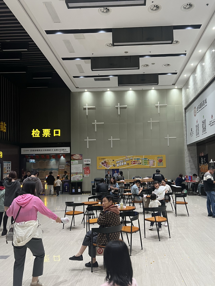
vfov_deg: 60.0
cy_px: 144
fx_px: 248
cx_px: 122
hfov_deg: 46.7
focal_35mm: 30
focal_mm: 5.7
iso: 125
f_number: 1.5
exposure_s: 1/50
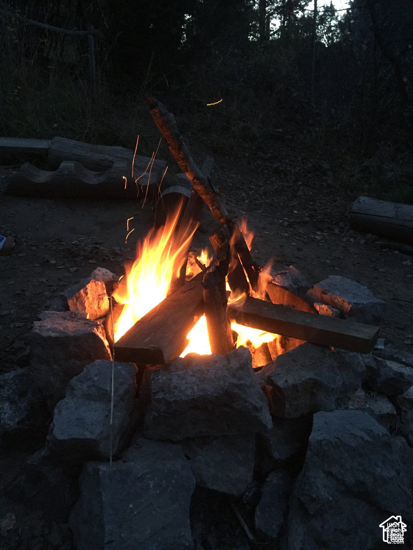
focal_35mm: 29
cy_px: 275
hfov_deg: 48.2
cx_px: 206
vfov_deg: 61.7
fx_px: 461
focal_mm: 4.15
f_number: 2.2
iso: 320
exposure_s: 1/15
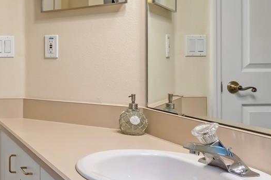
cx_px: -72
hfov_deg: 31.3
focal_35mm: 51
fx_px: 380
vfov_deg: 26.6
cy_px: 61
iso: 250
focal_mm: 11
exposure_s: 1/160
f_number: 9
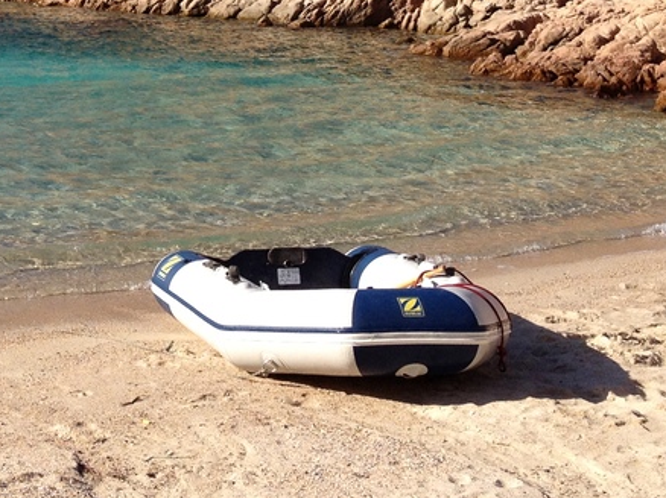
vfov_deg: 15.1
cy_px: -11
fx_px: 1846
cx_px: -79
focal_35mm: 96
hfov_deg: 19.5
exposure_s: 1/1727
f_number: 2.4
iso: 64
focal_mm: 4.28
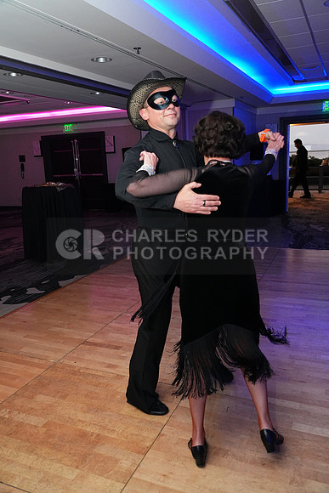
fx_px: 397
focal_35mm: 29
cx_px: 164
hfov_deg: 45.0
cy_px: 246
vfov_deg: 63.6
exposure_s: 1/250
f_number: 4
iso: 5000
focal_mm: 29
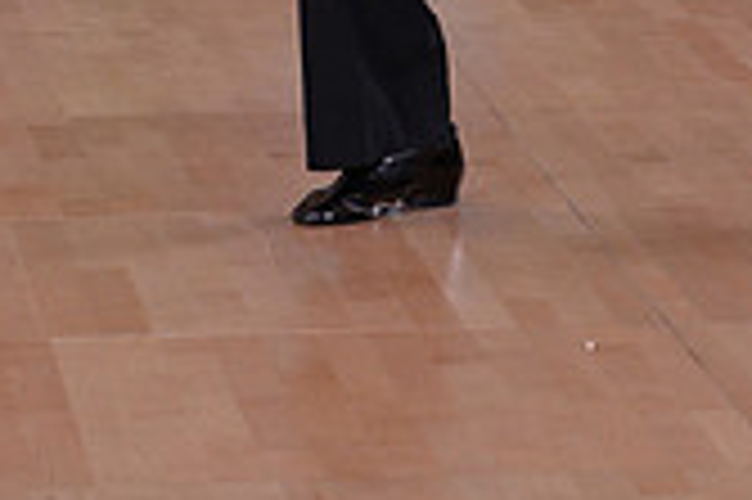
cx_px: 642
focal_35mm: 388
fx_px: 8097
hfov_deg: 5.3
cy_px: -698
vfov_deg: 3.5
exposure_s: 1/250
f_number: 6.3
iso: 2000
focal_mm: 112
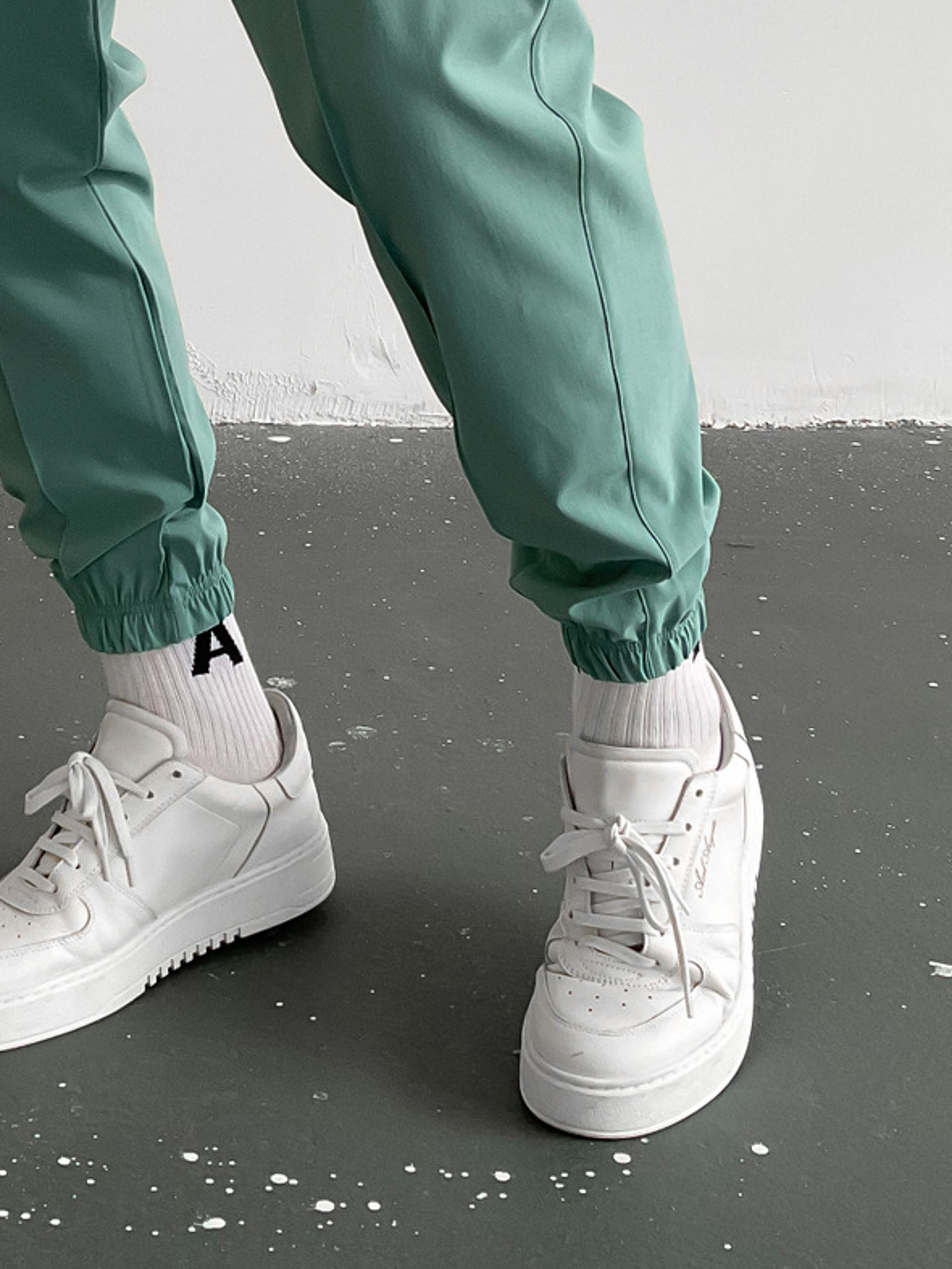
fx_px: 2162
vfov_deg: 31.2
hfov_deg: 24.5
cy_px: 126
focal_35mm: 59
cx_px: 211
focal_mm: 3
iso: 64
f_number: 1.8
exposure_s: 1/80
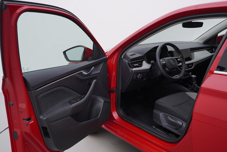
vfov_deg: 36.9
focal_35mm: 36
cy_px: 76
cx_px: 114
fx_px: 227
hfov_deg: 53.1
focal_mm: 24
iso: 125
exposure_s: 1/80
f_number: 4
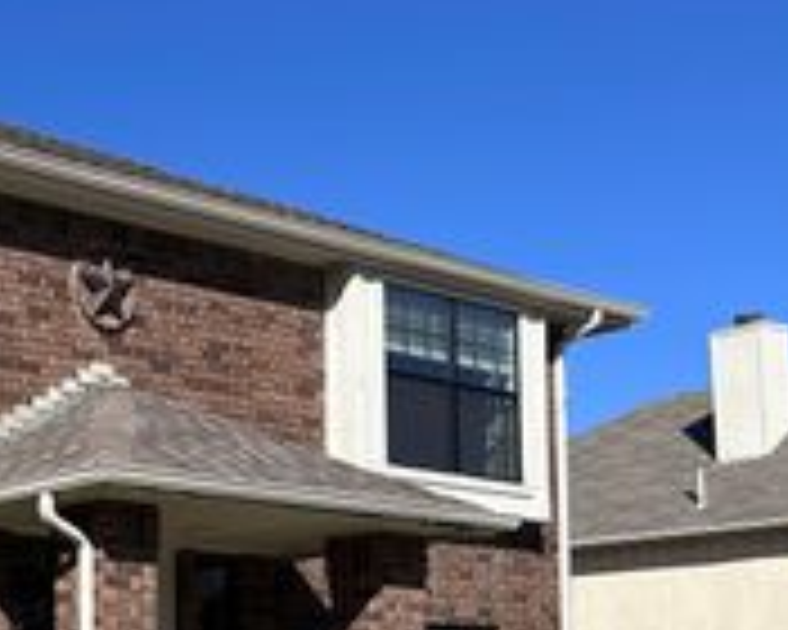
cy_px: 641
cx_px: -257
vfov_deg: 21.9
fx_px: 1563
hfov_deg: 24.4
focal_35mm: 67
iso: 80
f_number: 1.78
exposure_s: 1/5263
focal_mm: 6.86
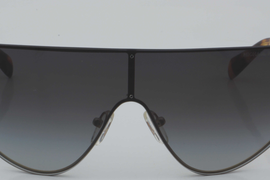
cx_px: 129
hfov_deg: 17.5
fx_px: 875
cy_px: 107
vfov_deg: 11.7
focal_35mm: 117
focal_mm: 55
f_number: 32
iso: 100
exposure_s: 1/4
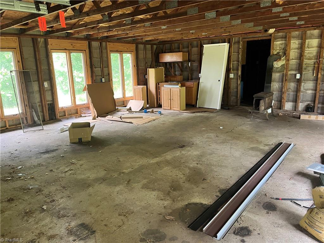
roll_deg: +2.2
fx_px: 243
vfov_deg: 53.1
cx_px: 162
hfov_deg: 67.3
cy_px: 122
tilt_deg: -12.6
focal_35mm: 26
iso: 250
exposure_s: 1/60
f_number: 1.6
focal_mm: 5.1
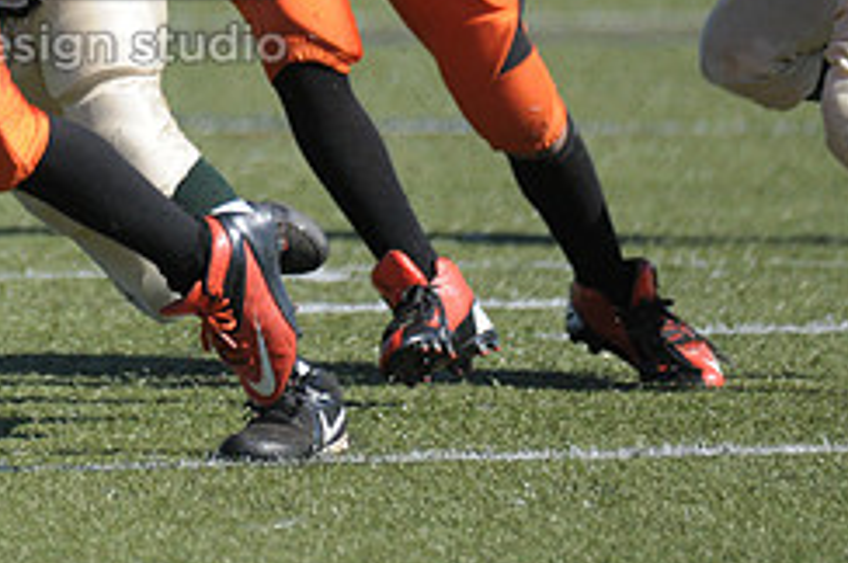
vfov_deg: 1.2
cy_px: -82
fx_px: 27735
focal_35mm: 1179
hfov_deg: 1.8
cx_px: -87
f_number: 4
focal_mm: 330
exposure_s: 1/4000
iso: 640
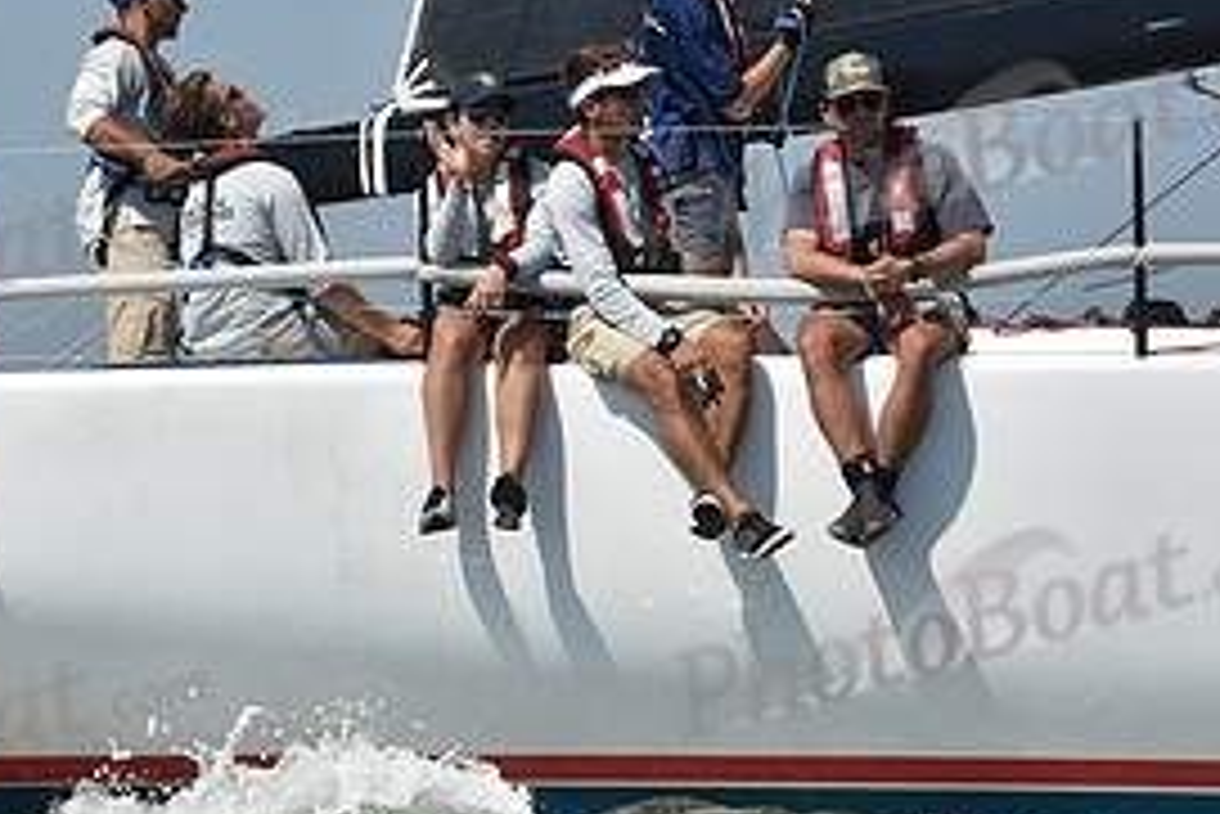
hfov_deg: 11.2
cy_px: 452
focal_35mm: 184
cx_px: 446
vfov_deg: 7.5
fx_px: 6239
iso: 250
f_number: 9
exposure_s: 1/1250
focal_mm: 86
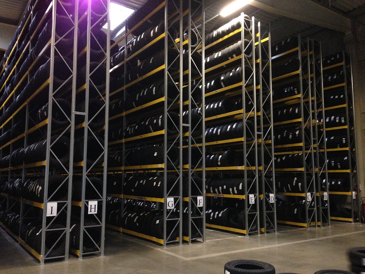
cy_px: 137
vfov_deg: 42.9
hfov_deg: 55.4
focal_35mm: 33
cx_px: 182
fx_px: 348
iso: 400
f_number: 2.4
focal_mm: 4.12
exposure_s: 1/16
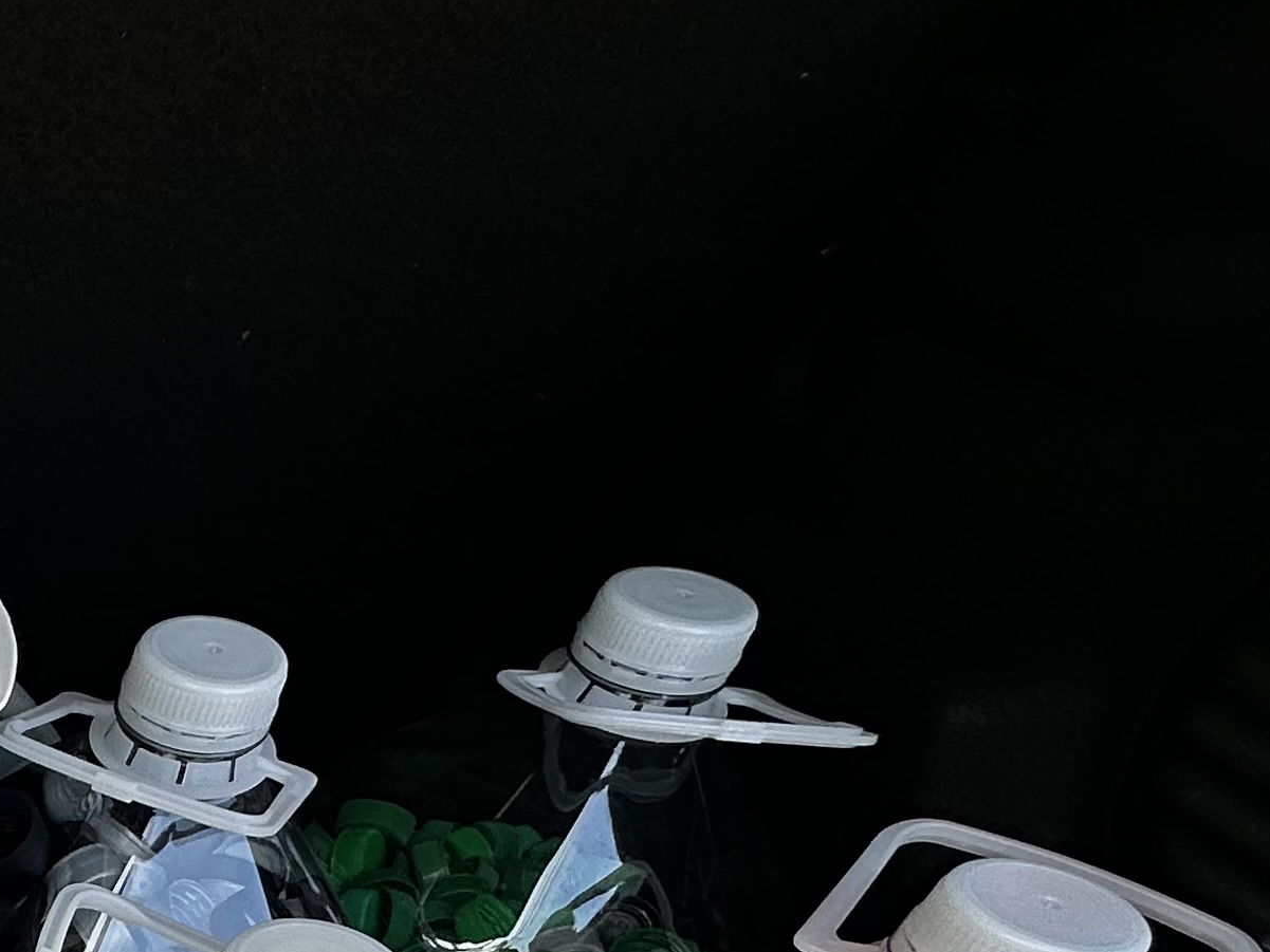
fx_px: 1725
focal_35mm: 47
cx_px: -575
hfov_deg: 28.5
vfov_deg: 26.4
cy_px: 1221
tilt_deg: -46.3
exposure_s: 1/164
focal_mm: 2.22
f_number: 2.2
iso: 40
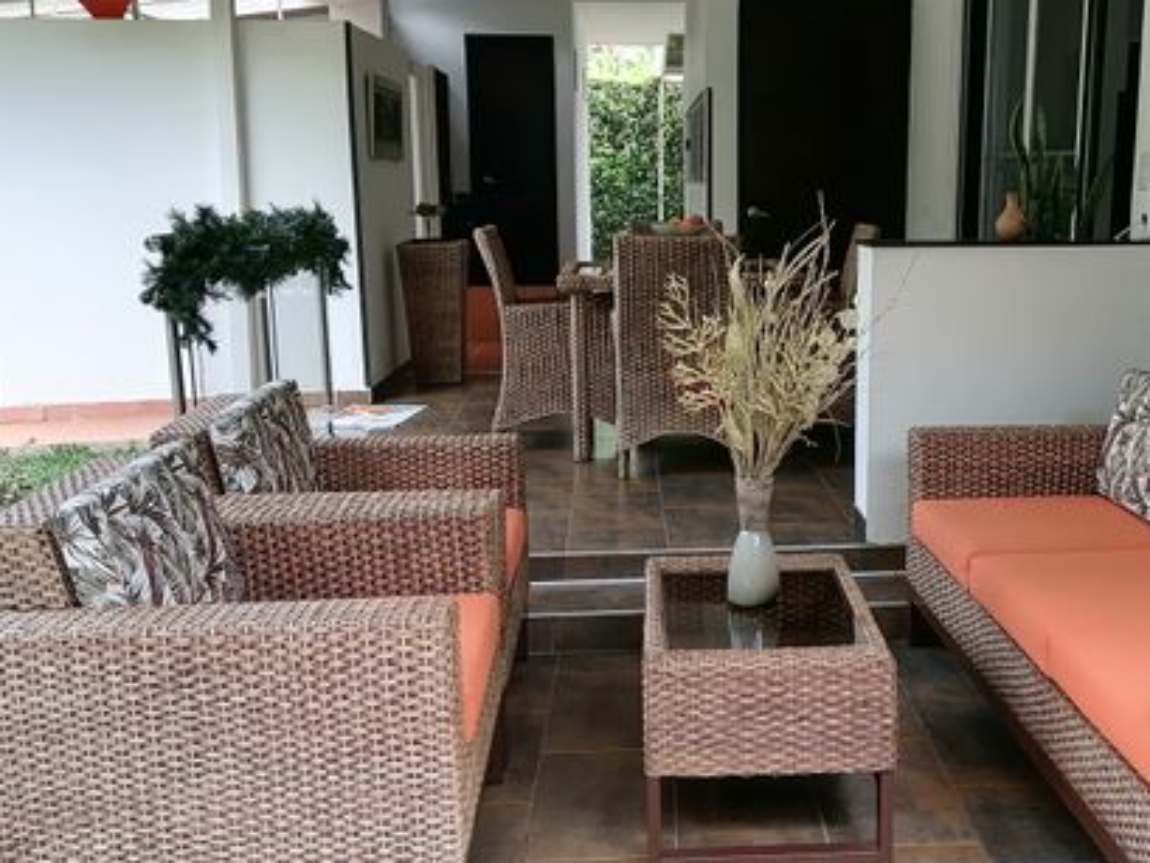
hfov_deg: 42.5
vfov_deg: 32.9
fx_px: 1462
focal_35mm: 44
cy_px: 453
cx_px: 747
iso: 50
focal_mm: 5.4
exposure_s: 1/120
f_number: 1.8
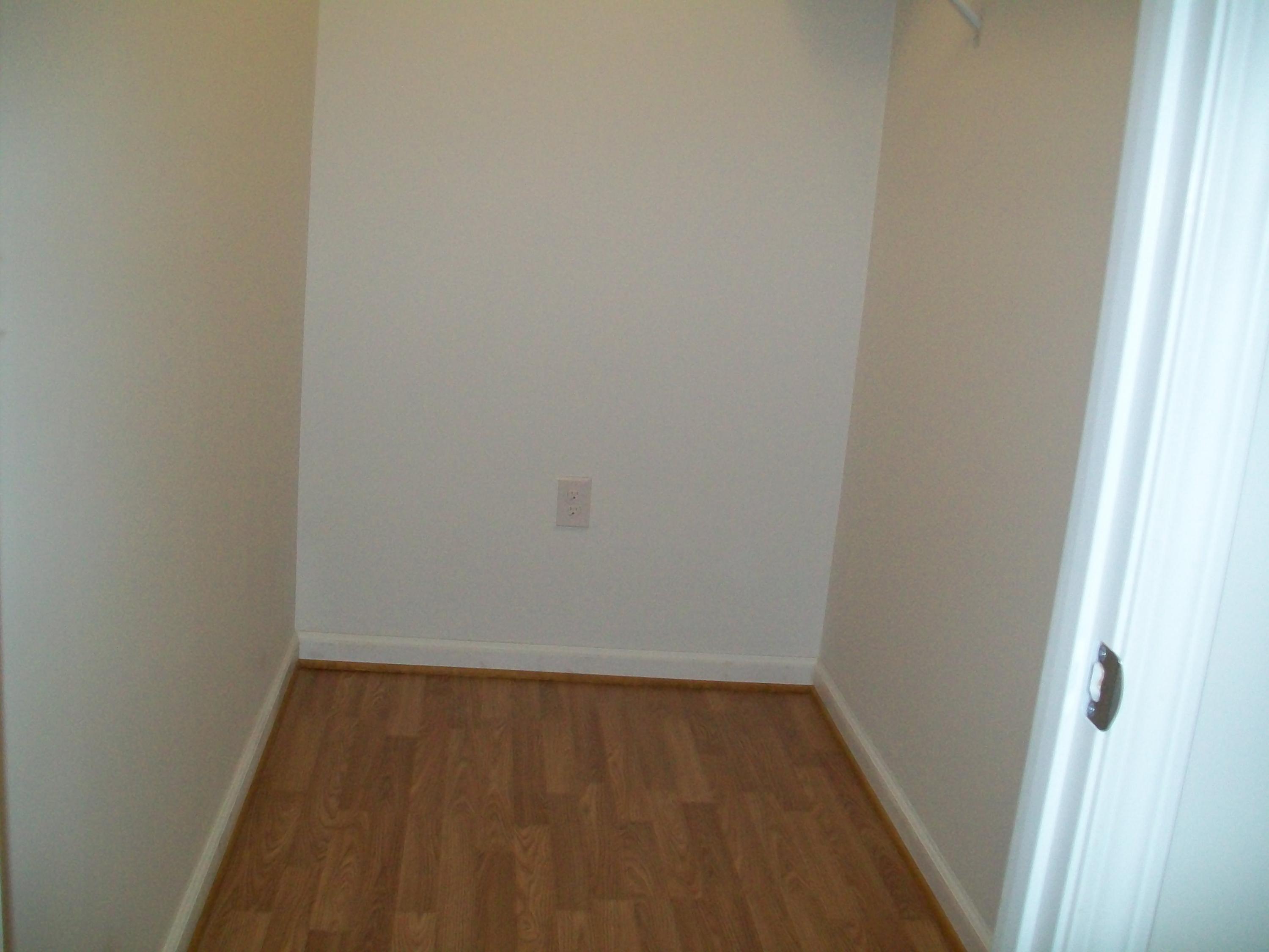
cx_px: 634
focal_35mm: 36
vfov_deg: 39.7
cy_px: 476
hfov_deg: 51.4
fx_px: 1320
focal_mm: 6
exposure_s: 1/60
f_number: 2.7
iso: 160
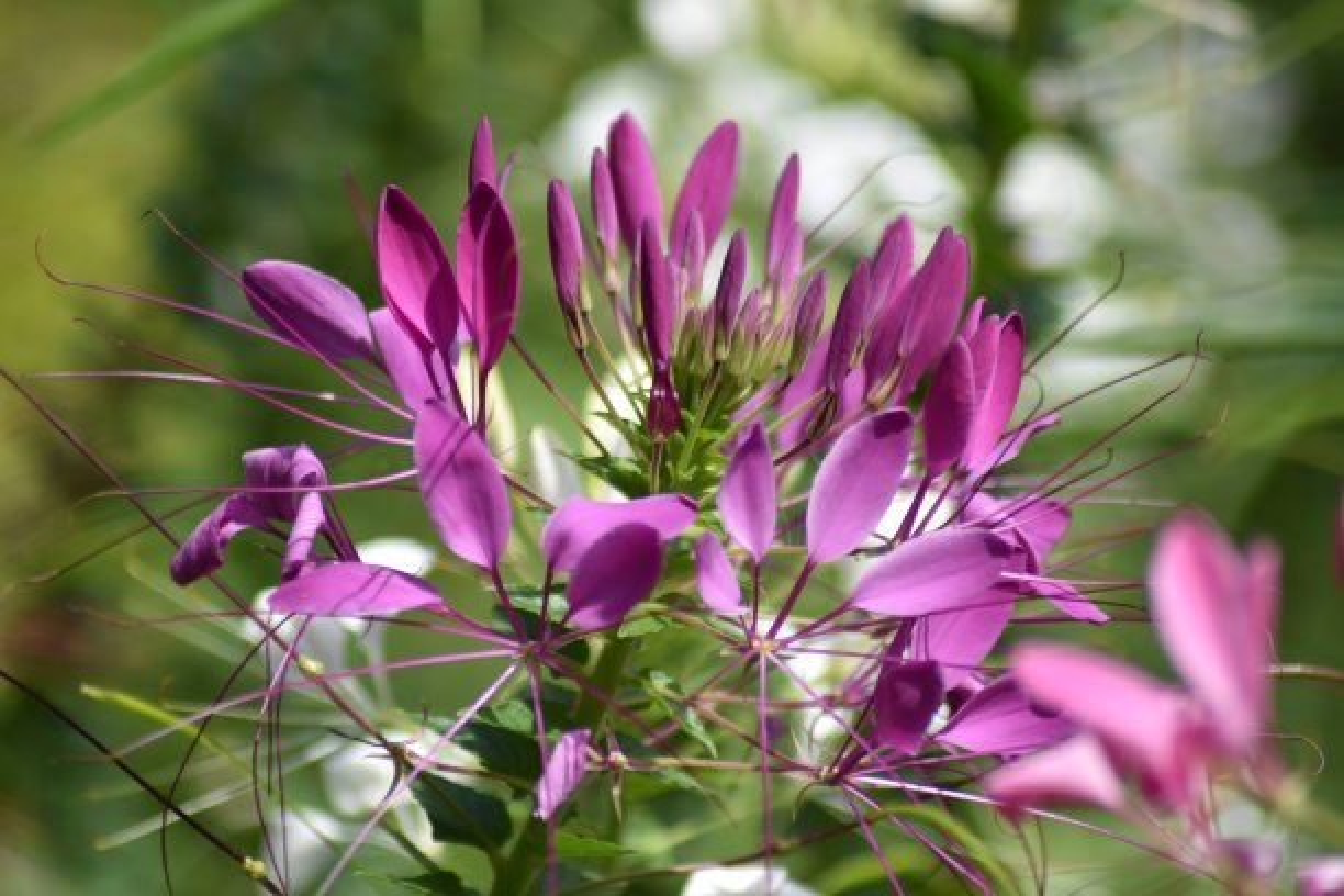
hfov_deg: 7.4
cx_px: 672
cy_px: 448
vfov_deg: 5.0
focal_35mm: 278
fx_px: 10359
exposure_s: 1/1250
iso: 400
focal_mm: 185
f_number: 5.6
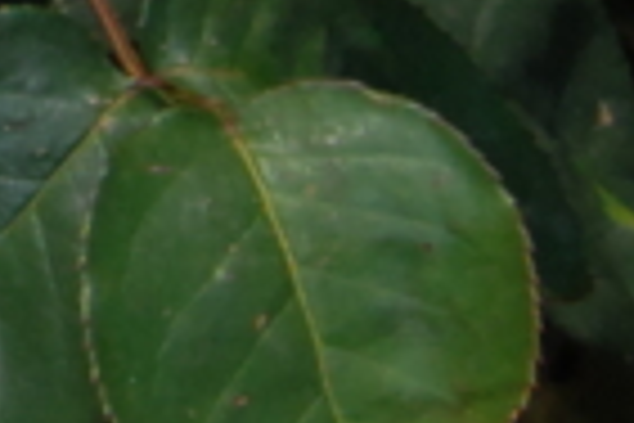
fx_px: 7502
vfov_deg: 3.2
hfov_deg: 4.7
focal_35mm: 426
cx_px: -872
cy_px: -562
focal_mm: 50
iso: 800
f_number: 32
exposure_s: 1/200
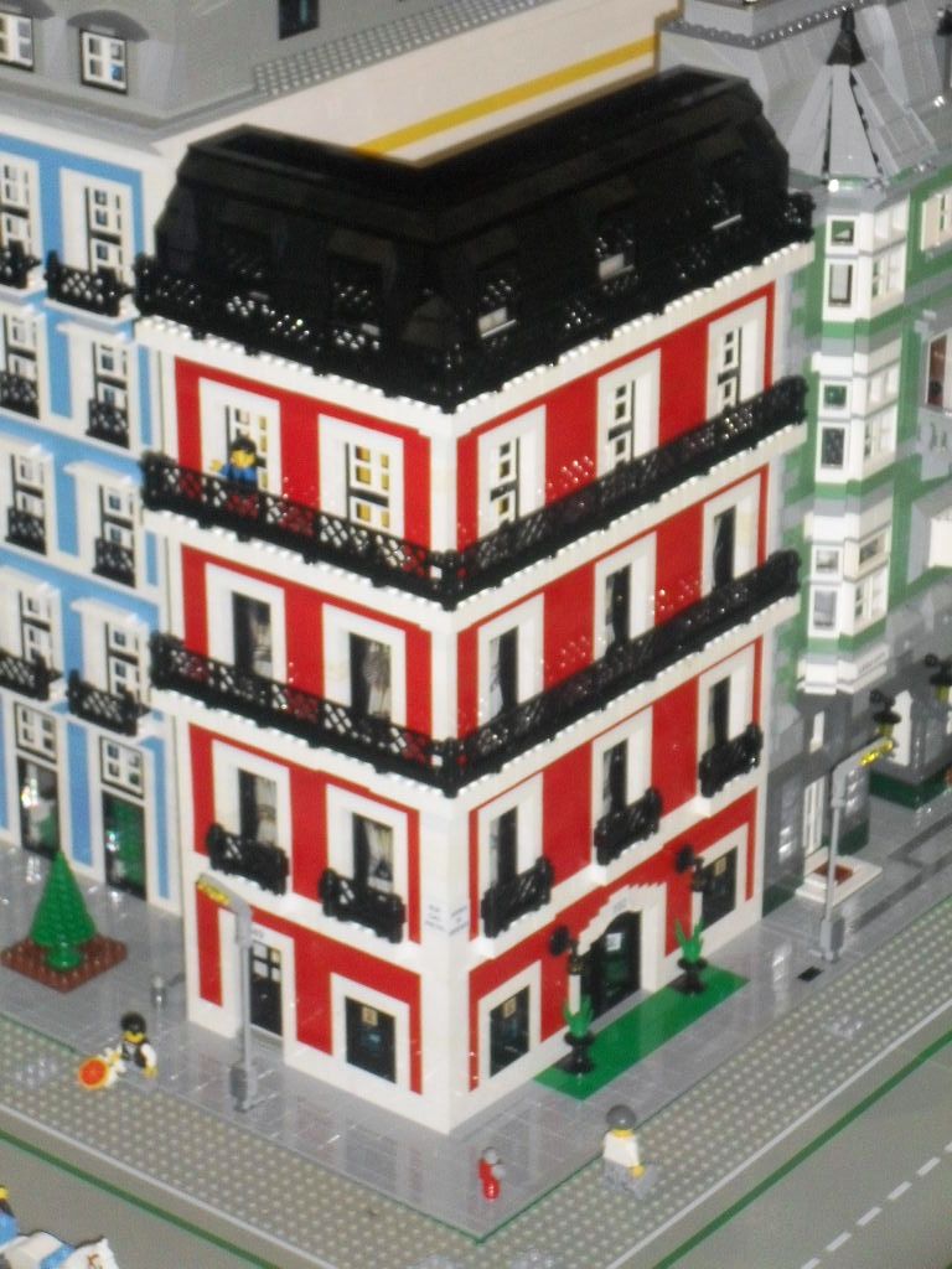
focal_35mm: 105
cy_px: 634
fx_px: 3850
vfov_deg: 18.7
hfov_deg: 14.1
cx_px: 476
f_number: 5.8
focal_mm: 18.9
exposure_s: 1/60
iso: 240
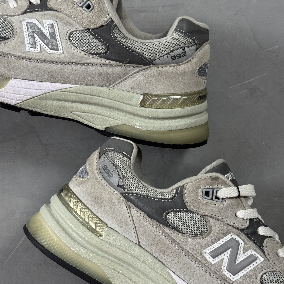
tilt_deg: -69.0
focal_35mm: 57
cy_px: 139
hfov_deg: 30.0
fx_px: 529
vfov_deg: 30.0
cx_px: 143
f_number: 1.78
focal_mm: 6.76
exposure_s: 1/60
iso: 160
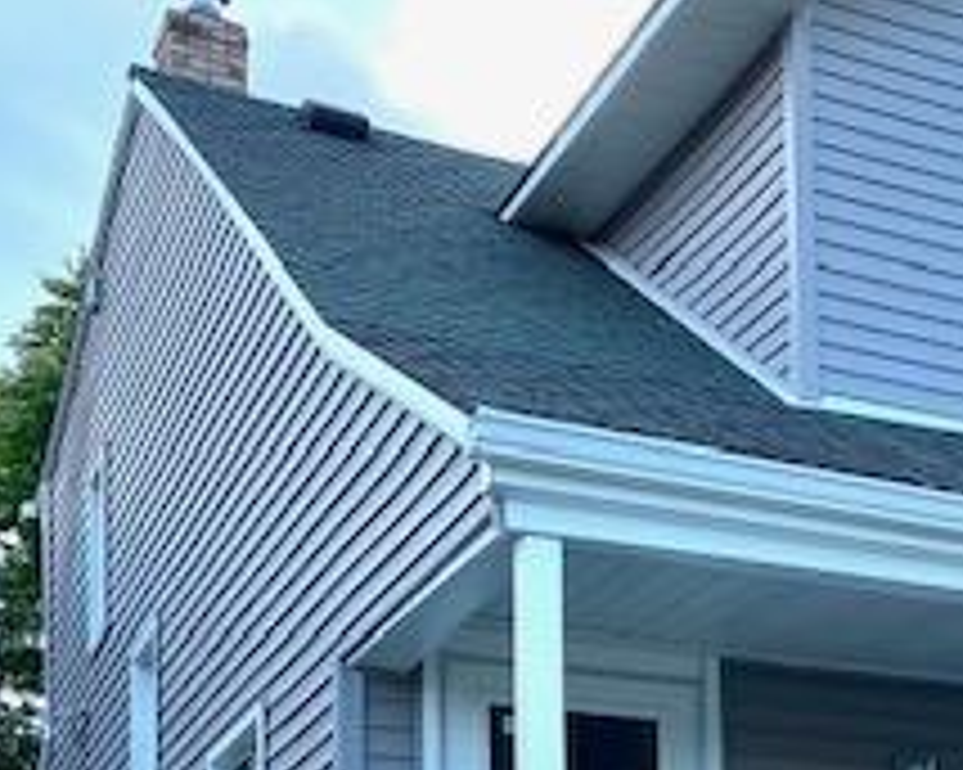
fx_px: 2165
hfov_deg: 22.7
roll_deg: +2.9
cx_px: 1215
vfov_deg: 18.7
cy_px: 1000
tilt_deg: +5.2
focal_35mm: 76
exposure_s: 1/711
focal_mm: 4.25
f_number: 1.8
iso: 32
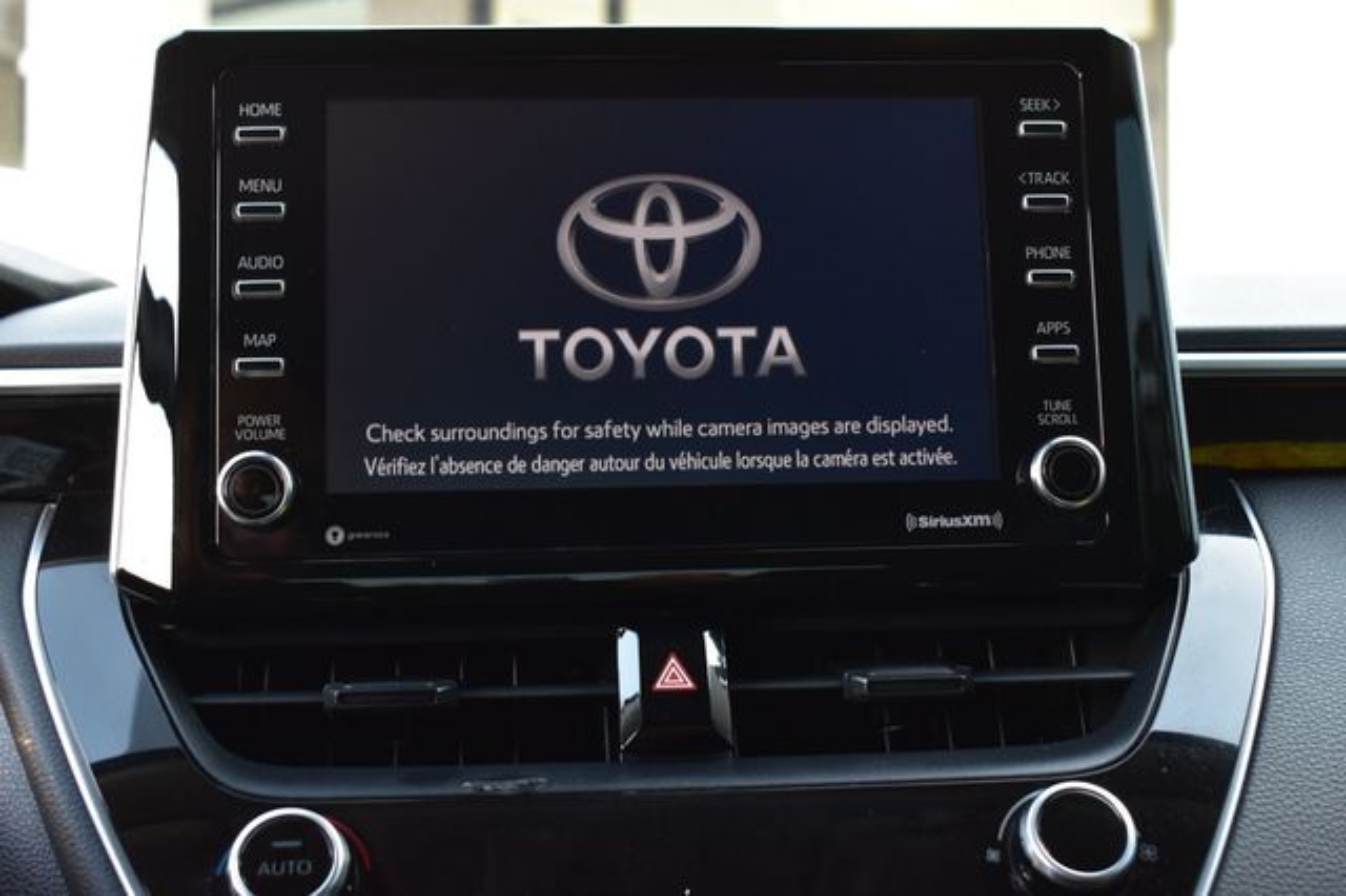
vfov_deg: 28.9
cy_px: 448
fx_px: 1738
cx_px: 673
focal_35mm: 46
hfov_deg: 42.3
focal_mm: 31
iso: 900
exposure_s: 1/15
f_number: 6.3
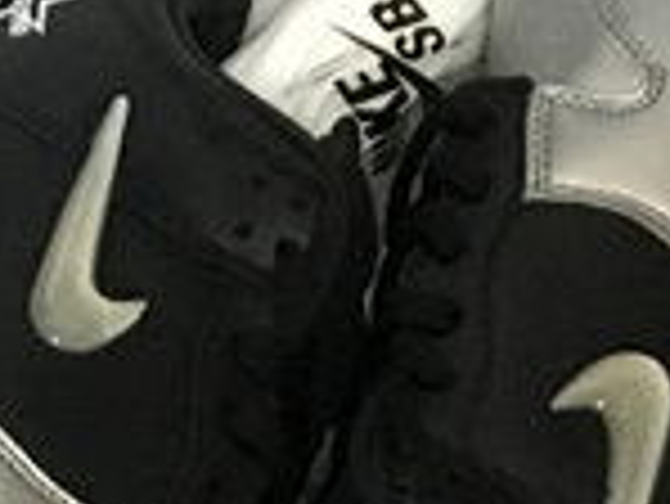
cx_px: -202
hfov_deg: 13.9
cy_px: 677
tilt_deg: -67.6
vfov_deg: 10.6
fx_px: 2634
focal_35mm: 136
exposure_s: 1/17
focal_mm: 4.15
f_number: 2.2
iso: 320
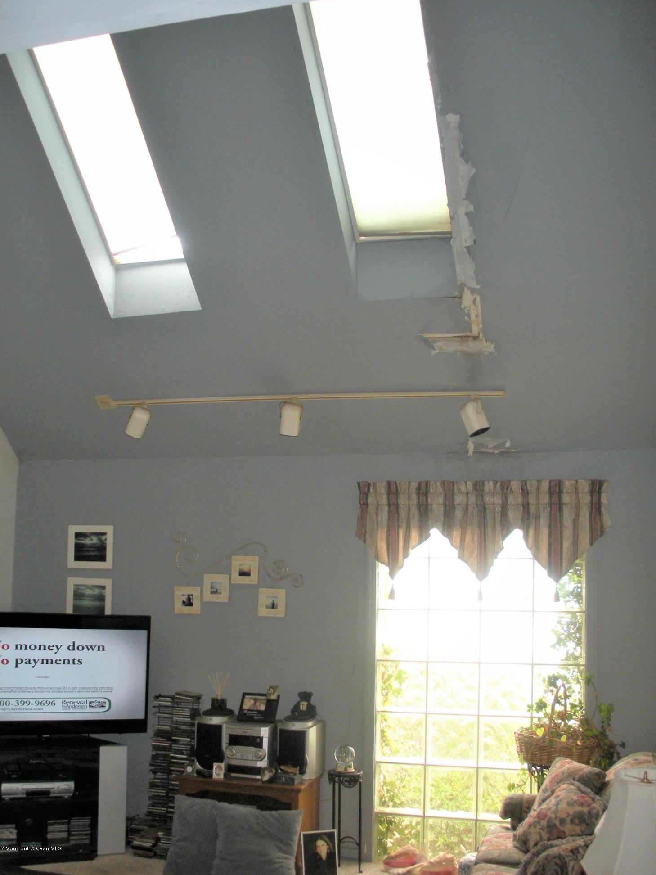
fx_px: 910
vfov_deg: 51.3
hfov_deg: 39.7
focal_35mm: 36
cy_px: 427
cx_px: 323
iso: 200
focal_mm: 6.3
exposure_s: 1/65
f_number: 3.5
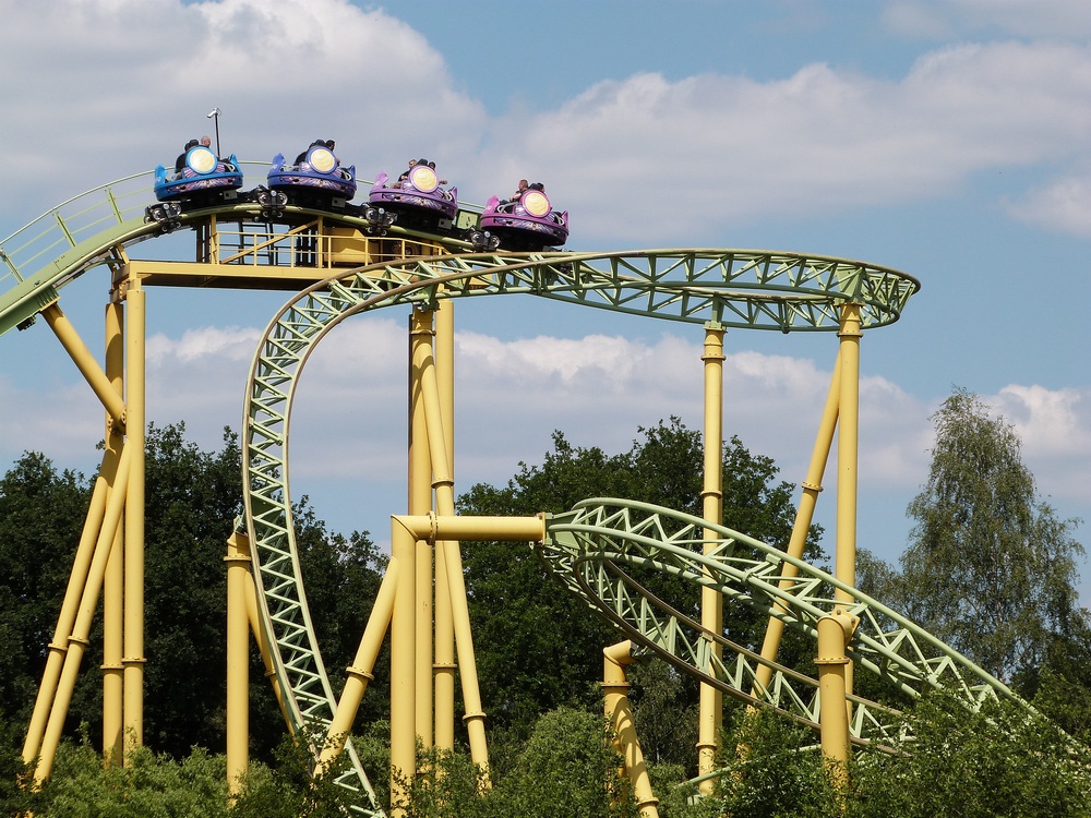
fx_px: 5799
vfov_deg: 8.1
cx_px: 546
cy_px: 409
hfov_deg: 10.7
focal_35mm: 184
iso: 100
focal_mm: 33.2
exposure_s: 1/800
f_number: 5.6
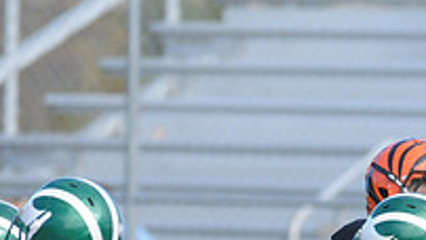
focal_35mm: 1259
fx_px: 14233
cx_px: 468
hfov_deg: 1.7
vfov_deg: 1.0
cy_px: 378
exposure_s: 1/5000
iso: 1600
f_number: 4
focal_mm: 280
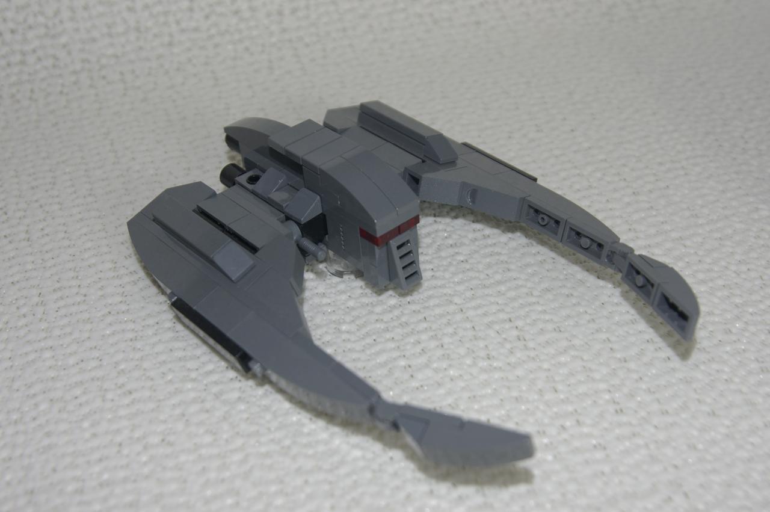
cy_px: 256
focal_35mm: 50
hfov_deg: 40.0
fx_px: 1058
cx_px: 385
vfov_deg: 27.2
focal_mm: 33
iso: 200
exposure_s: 1/50
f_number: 6.3
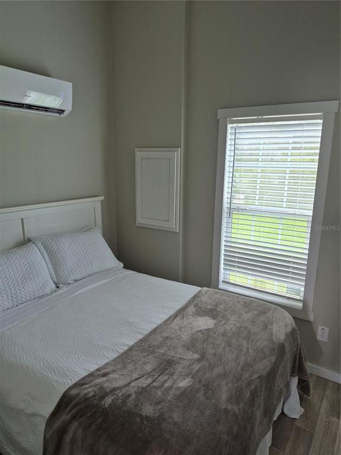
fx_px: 302
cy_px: 228
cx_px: 170
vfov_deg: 73.9
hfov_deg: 58.9
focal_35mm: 23
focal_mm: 5.4
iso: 160
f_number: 1.8
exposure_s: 1/180
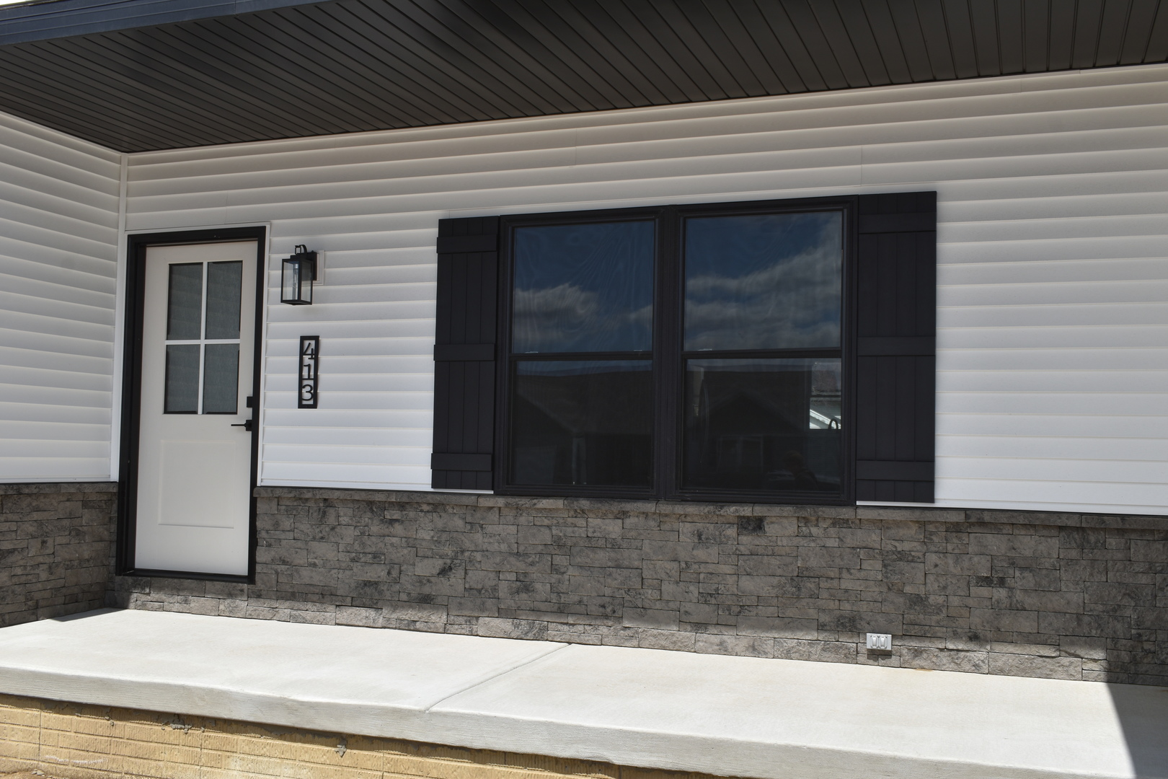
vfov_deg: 36.9
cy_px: 390
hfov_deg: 53.1
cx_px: 584
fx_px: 1168
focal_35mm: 36
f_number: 11
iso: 100
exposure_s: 1/200
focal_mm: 24
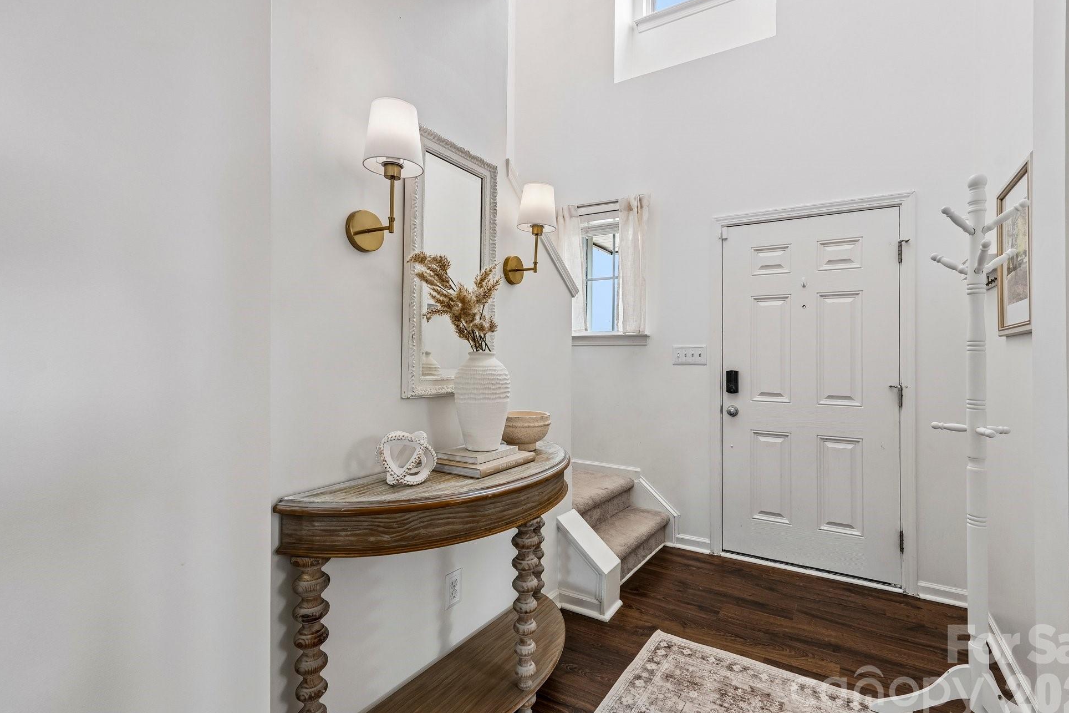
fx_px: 505
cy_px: 355
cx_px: 557
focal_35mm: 17
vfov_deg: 70.4
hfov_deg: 93.2
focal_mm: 16
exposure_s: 1/25
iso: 400
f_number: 8
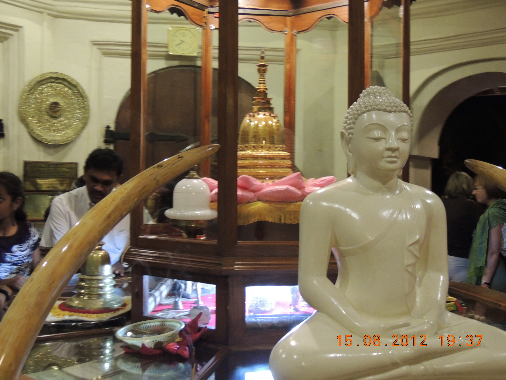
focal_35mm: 40
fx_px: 585
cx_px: 253
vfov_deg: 36.0
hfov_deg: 46.8
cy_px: 190
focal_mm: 7.1
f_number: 3.3
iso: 640
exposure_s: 1/13
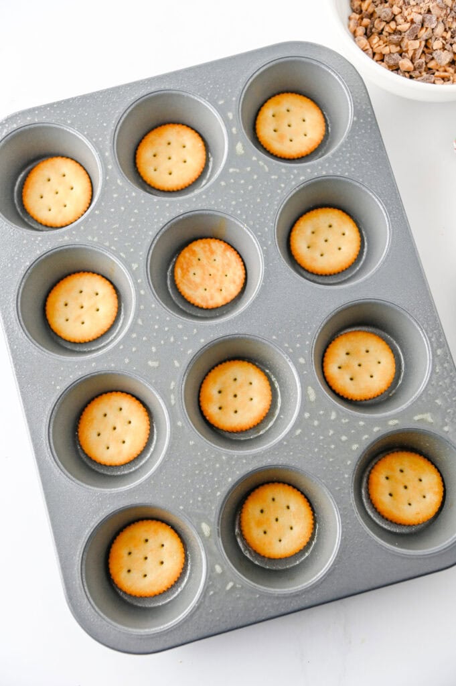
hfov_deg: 26.9
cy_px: 343
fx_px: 952
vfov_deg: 39.6
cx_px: 228
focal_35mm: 50
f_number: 4
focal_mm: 50
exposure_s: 1/125
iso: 800
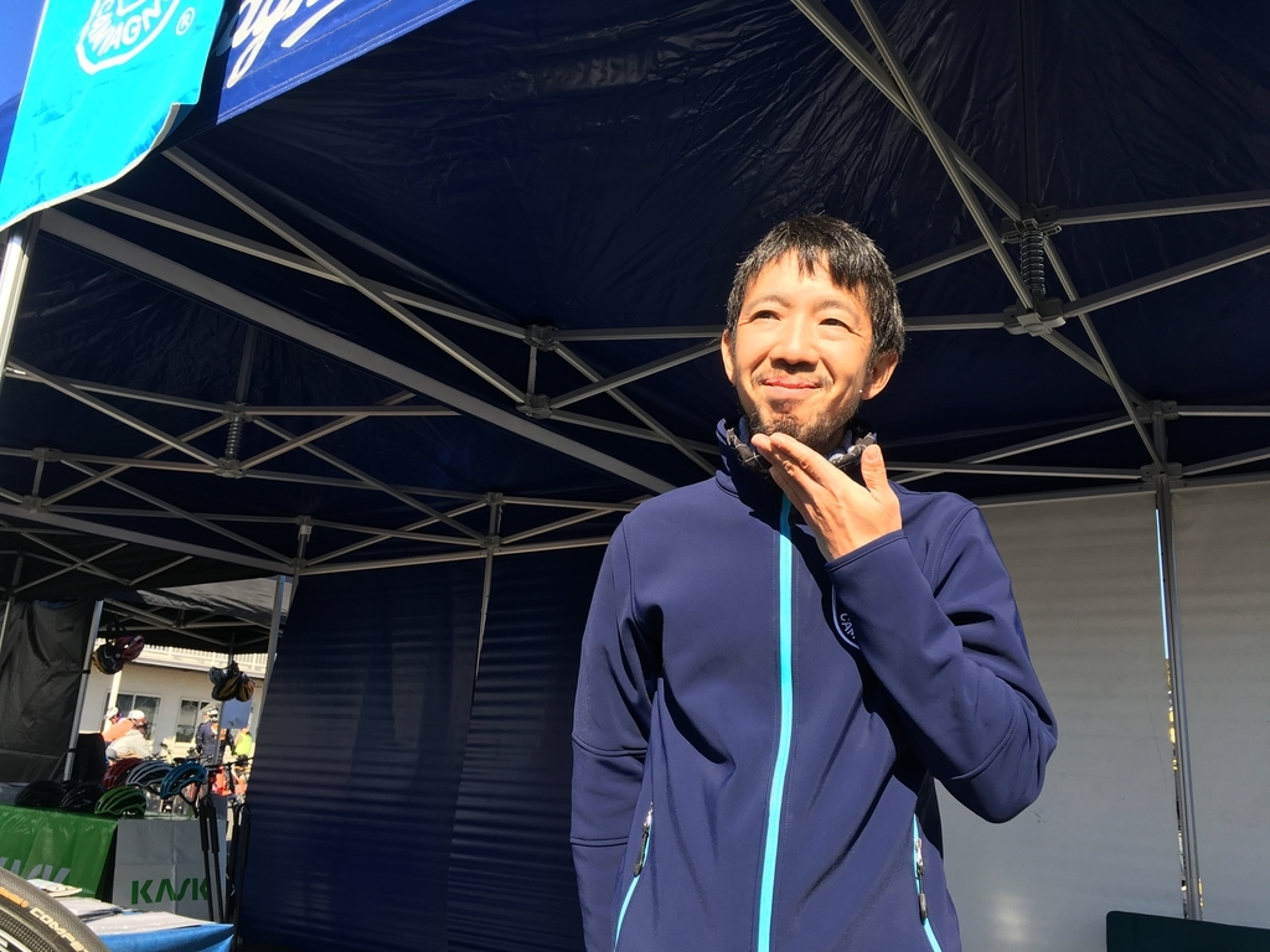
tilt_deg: +16.5
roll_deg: -1.9
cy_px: 476
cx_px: 635
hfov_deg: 61.7
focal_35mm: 29
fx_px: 1064
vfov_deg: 48.2
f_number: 2.2
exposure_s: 1/553
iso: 25
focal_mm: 4.15
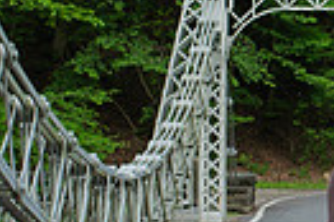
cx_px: 413
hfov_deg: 10.1
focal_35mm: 201
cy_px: 157
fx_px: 1863
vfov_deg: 6.8
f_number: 3.5
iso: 560
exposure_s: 1/320
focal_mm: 35
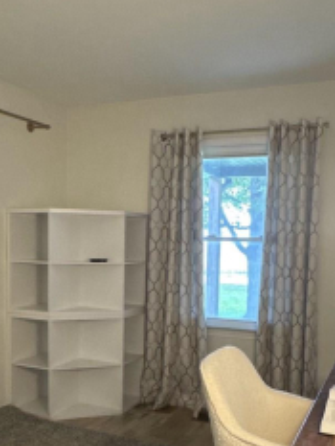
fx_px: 516
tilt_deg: -4.9
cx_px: 168
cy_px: 288
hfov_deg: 36.0
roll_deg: -1.4
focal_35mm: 40
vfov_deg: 46.2
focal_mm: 2.22
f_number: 2.2
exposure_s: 1/60
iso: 1250
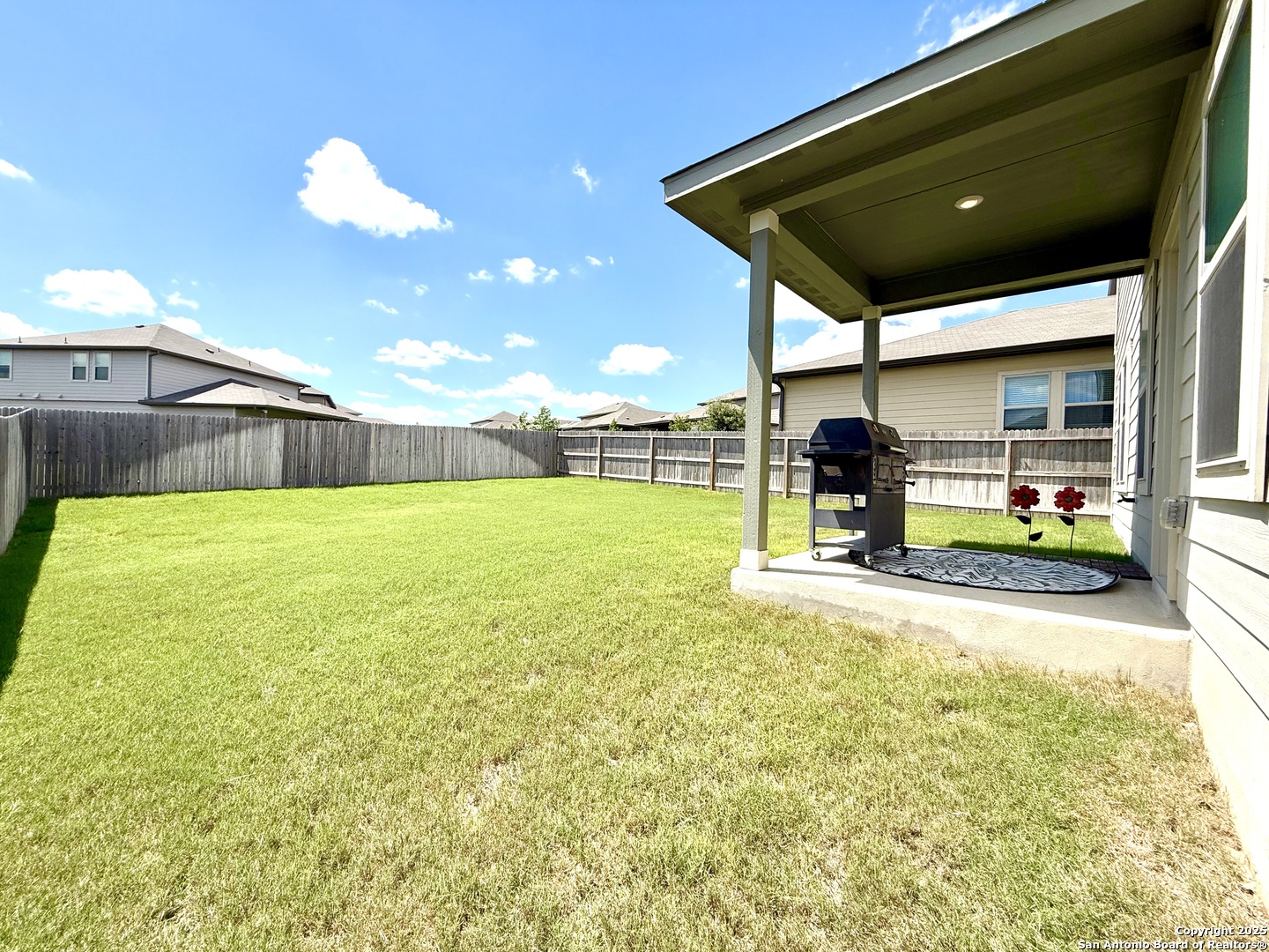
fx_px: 513
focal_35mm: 14
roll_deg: -2.4
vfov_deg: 85.7
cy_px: 476
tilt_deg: +0.5
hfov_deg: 102.1
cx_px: 634
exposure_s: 1/2237
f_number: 2.2
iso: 50
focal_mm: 2.22
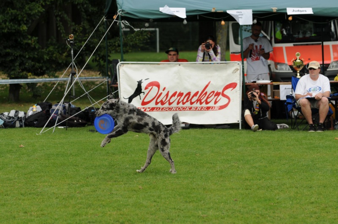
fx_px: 1434
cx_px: 169
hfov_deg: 13.4
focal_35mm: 153
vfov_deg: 8.9
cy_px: 112
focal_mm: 102
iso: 200
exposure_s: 1/1000
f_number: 4
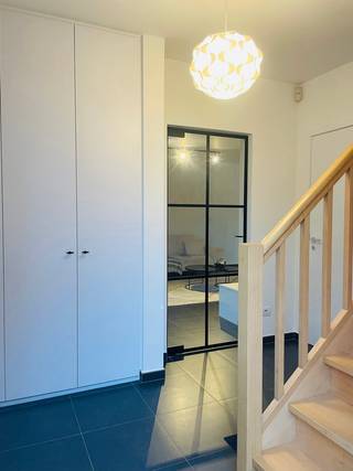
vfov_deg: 67.3
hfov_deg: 53.0
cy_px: 236
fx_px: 354
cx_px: 176
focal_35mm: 26
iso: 125
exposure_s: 1/59
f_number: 1.6
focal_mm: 4.2
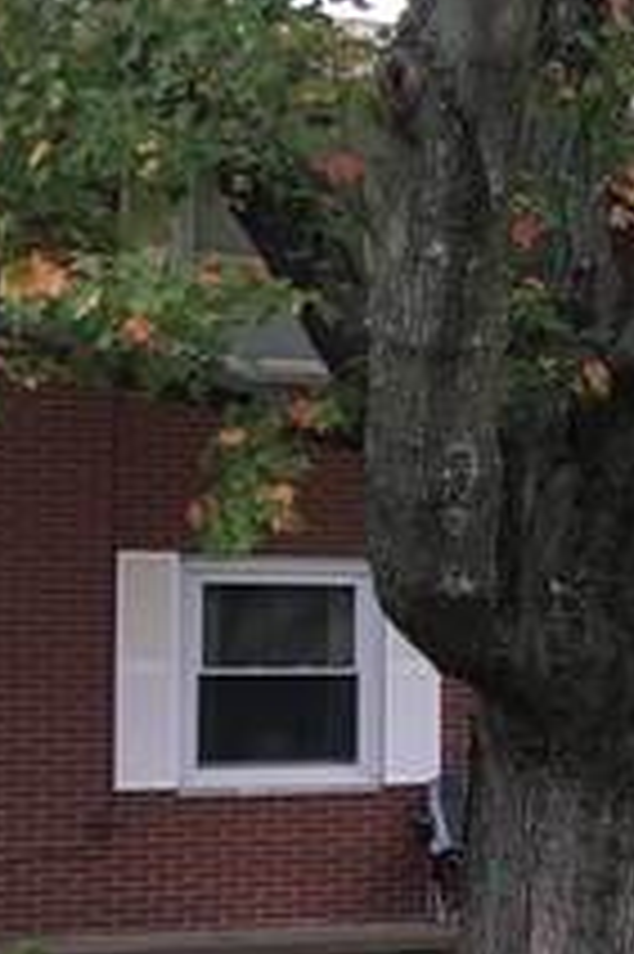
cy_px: 616
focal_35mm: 95
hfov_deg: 13.0
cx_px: 1144
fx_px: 2513
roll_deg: +1.4
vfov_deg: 21.4
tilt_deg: +3.6
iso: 32
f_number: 2.2
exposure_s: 1/30
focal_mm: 4.15
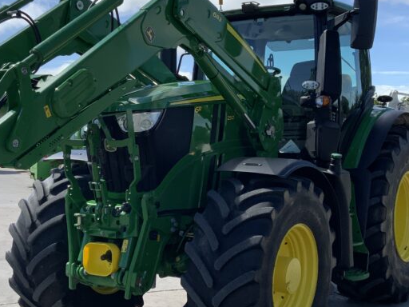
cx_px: 195
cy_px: 155
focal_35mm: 58
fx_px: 685
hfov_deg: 33.2
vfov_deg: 25.2
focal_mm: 3
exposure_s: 1/1626
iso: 16
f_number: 1.8
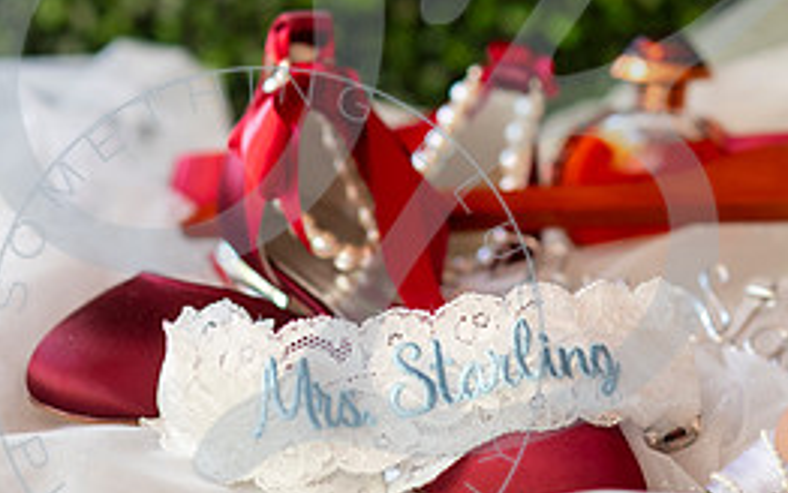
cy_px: 117
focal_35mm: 149
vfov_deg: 8.8
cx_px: 400
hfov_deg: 14.0
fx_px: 3201
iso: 500
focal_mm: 85
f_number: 2.8
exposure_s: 1/160
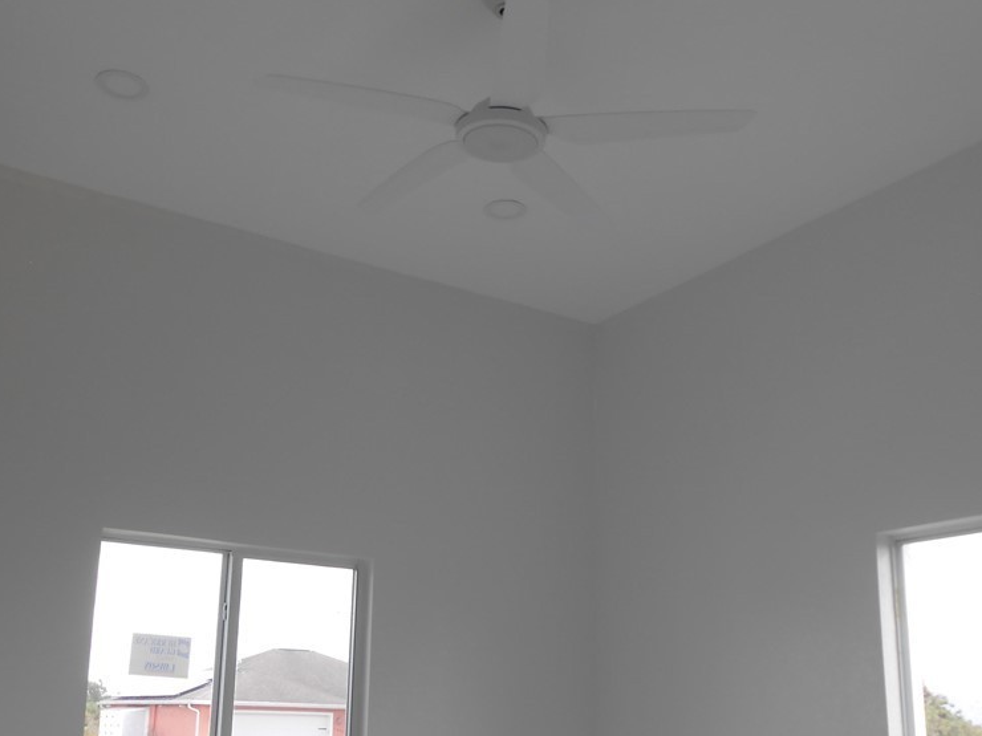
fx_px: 1021
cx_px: 450
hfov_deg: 51.3
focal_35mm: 36
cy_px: 484
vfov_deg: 39.2
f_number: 3.5
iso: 80
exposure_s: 1/60
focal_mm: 4.6
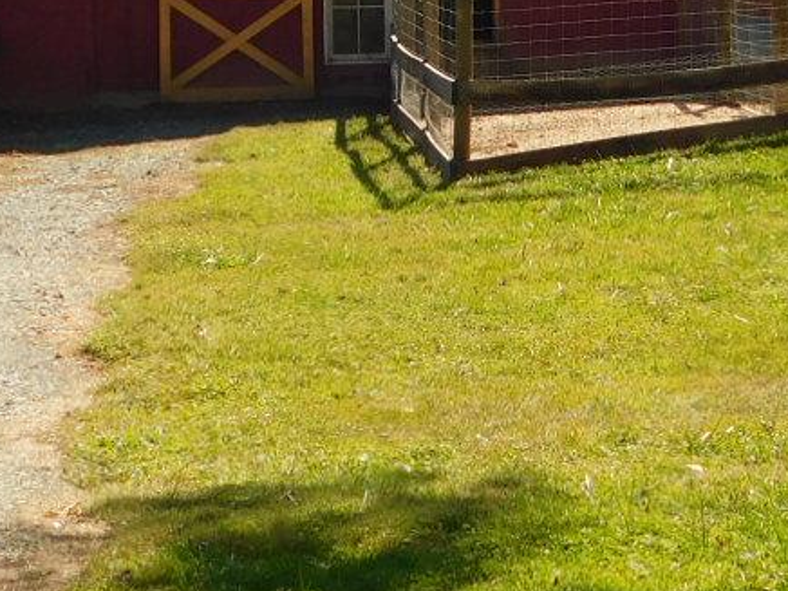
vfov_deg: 11.0
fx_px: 3005
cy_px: -110
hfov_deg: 14.9
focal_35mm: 132
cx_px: 537
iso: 125
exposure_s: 1/640
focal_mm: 6.3
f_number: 3.5
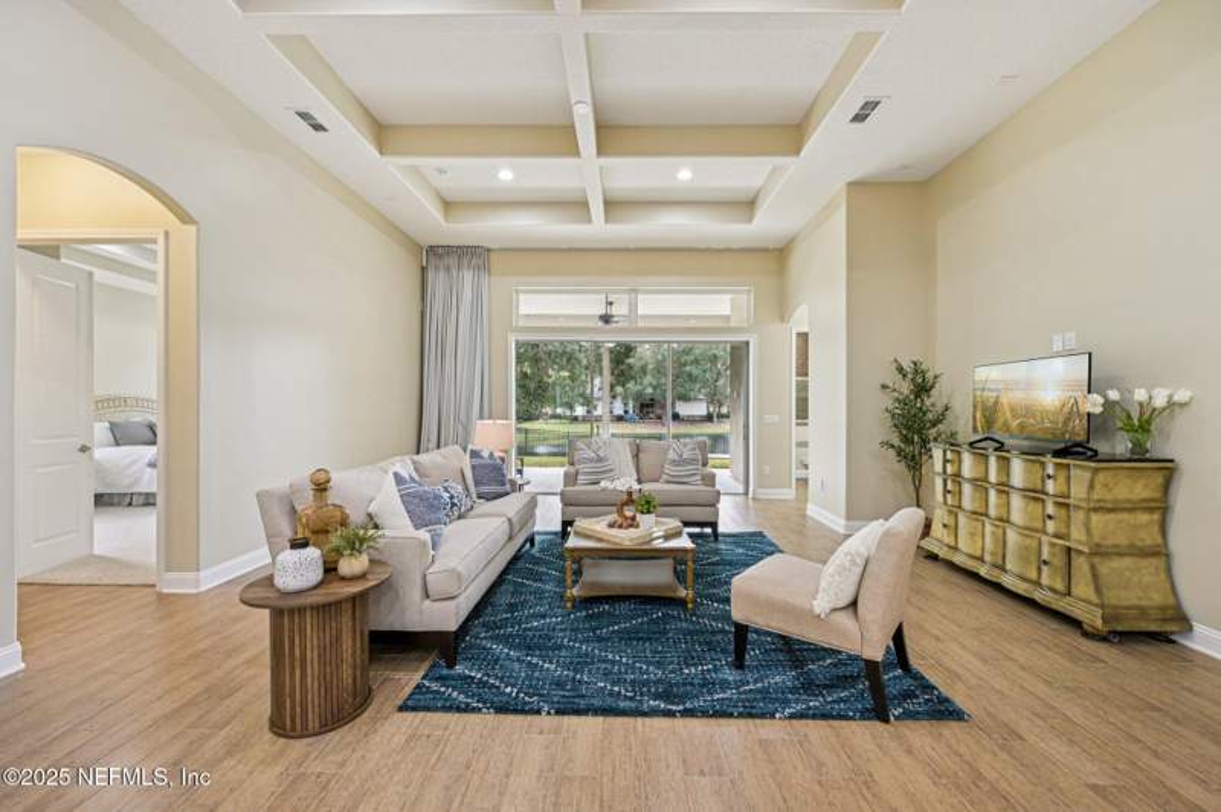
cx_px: 610
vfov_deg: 81.1
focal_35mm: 14
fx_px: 474
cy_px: 406
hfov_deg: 104.3
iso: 400
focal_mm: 14
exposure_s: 1/10
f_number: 8
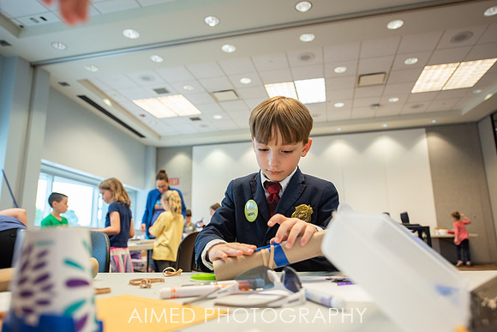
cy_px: 166
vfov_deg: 51.5
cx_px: 254
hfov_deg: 71.7
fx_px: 344
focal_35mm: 25
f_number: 2.8
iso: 1000
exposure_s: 1/200
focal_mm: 24
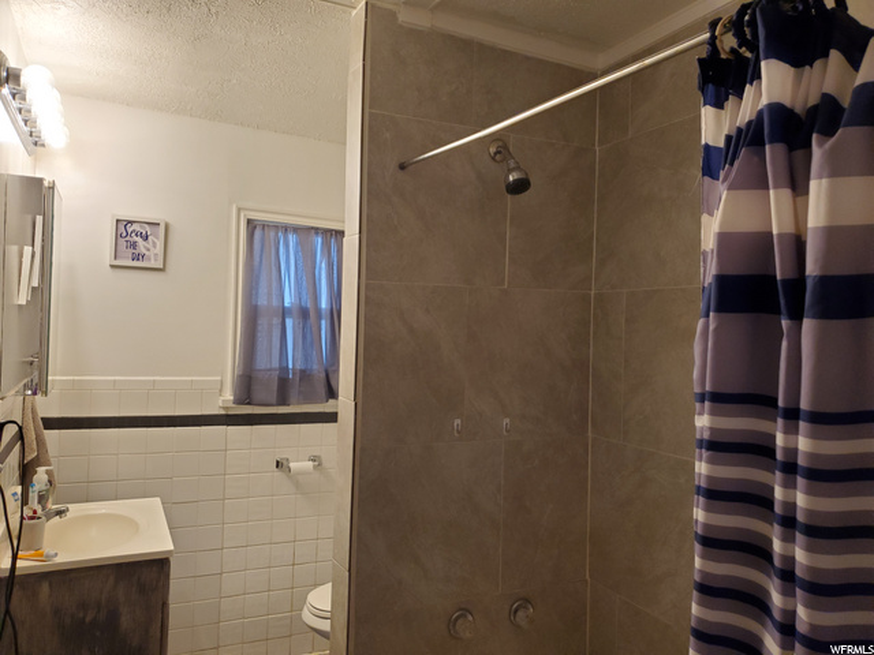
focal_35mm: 26
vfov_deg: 53.1
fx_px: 656
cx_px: 437
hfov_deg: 67.3
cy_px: 328
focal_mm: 4.3
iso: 250
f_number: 1.5
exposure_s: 1/59
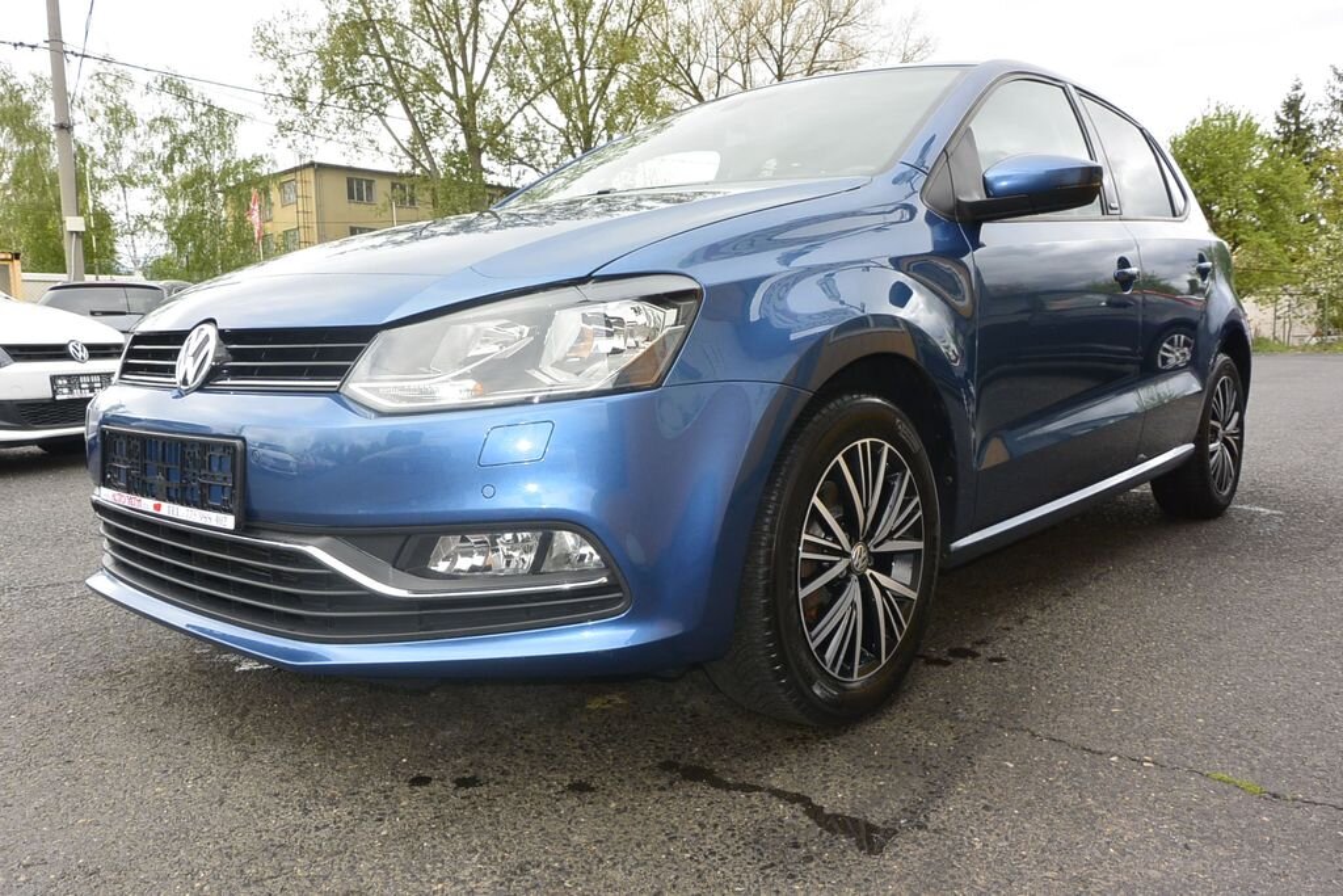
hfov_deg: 67.4
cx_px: 672
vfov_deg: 47.9
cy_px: 448
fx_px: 1007
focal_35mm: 27
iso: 160
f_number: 6.3
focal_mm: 10
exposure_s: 1/250
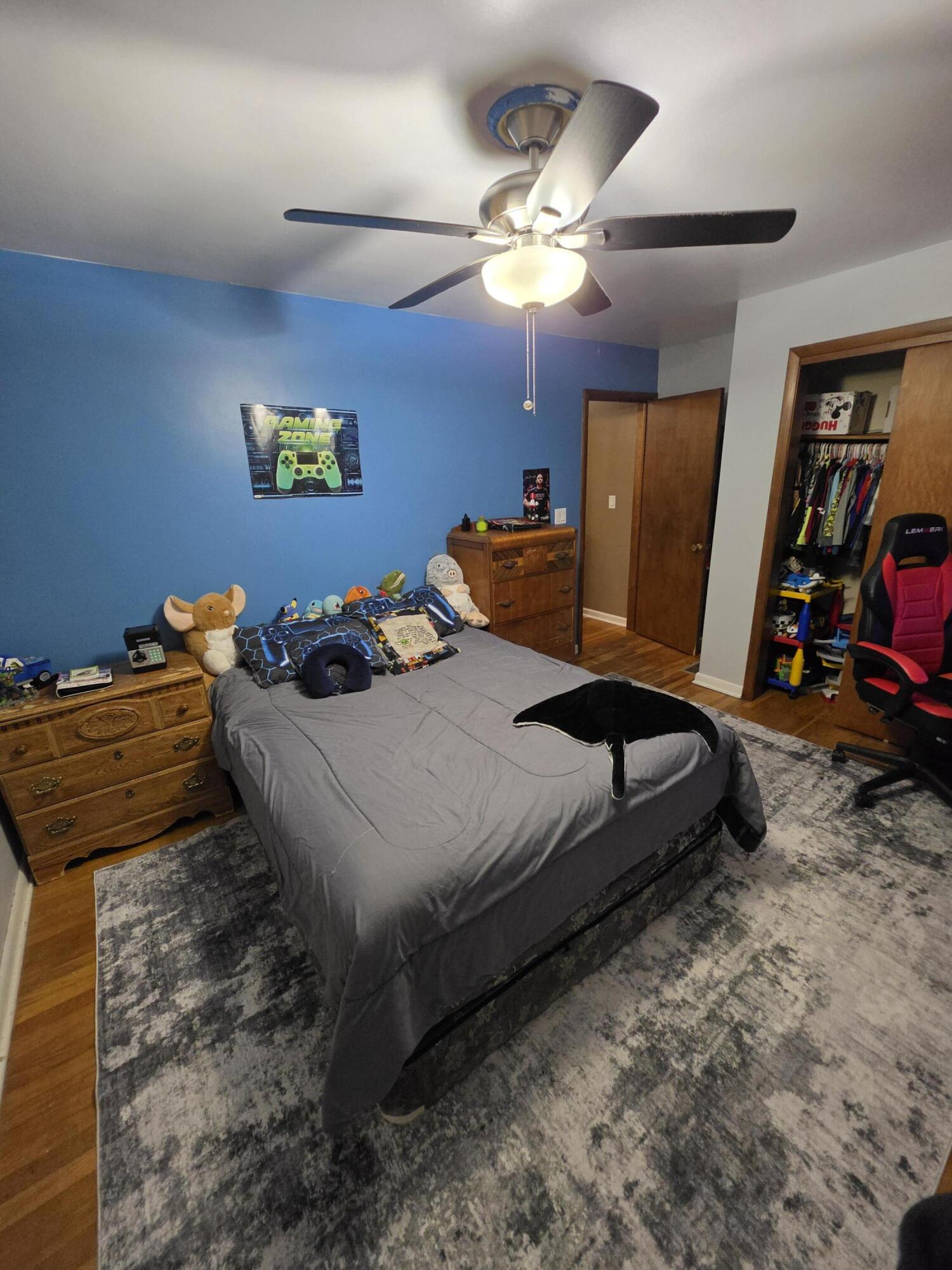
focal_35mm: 13
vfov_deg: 106.2
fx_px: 477
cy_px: 635
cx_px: 476
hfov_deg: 89.9
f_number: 1.9
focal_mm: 2.2
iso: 640
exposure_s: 1/60
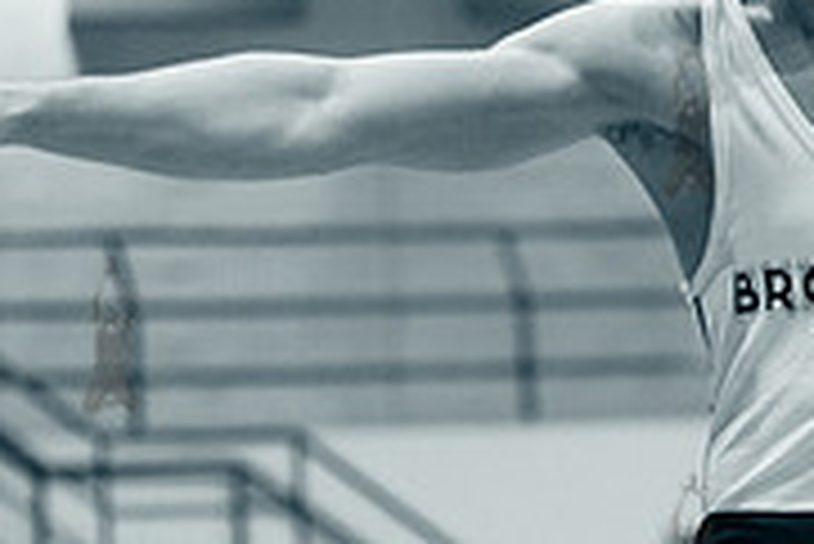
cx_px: 688
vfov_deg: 5.4
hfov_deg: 8.0
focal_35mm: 256
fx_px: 5793
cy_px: 551
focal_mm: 80
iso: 4000
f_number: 2.8
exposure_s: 1/320
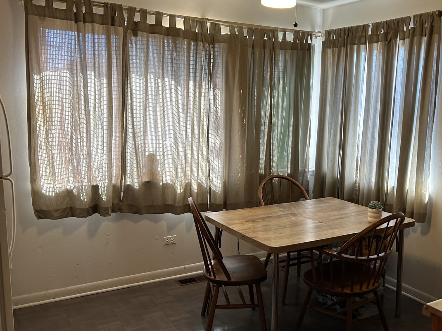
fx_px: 447
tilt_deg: -8.5
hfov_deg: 52.4
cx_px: 254
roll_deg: -1.6
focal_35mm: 35
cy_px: 173
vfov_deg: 40.7
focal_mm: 5.7
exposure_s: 1/60
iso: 80
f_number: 1.5
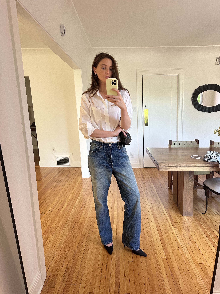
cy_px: 147
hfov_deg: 56.8
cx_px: 110
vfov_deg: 71.6
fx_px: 203
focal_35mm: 24
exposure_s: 1/121
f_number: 1.78
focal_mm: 6.86
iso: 200
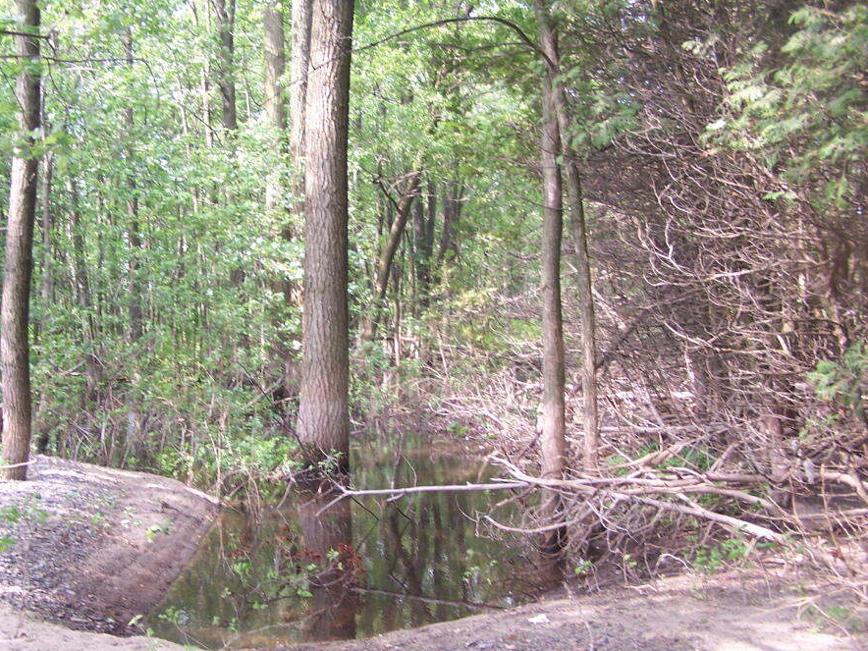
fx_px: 1103
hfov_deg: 42.8
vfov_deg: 32.8
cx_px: 372
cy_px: 363
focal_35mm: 44
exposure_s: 1/50
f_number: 2.8
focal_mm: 6.3
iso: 80
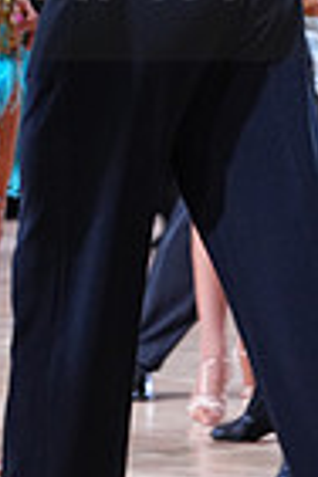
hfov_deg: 4.7
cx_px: -161
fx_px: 3816
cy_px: -51
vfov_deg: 7.1
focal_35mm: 288
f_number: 4
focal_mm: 70
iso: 1250
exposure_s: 1/250
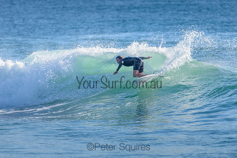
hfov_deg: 3.4
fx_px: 4036
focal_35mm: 613
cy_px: 70
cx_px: 139
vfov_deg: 2.2
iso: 200
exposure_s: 1/2000
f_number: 5.6
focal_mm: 500
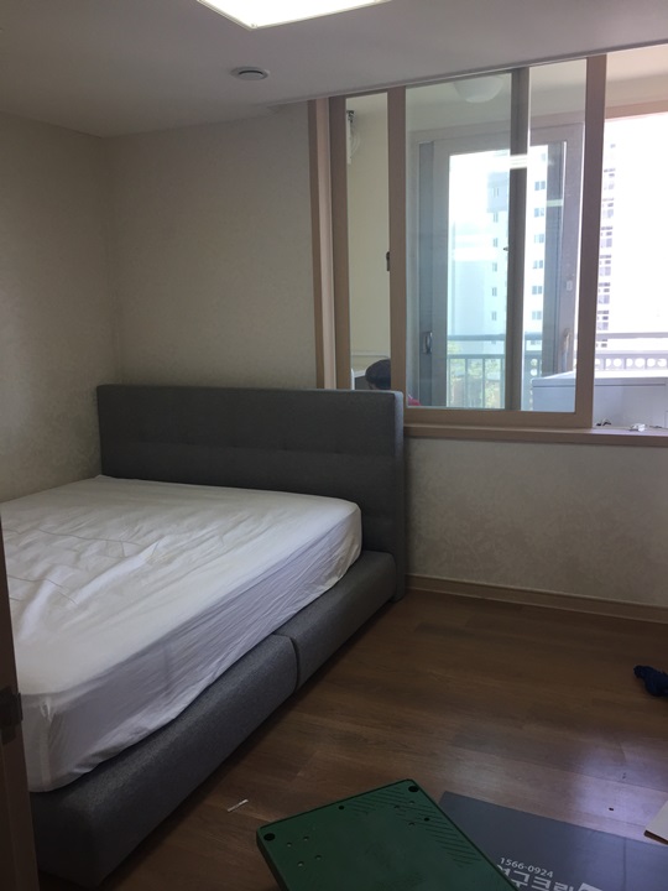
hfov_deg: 48.2
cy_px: 446
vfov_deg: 61.7
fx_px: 746
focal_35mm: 29
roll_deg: +0.6
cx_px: 334
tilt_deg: -10.4
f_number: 2.2
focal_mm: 4.15
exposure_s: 1/120
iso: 50
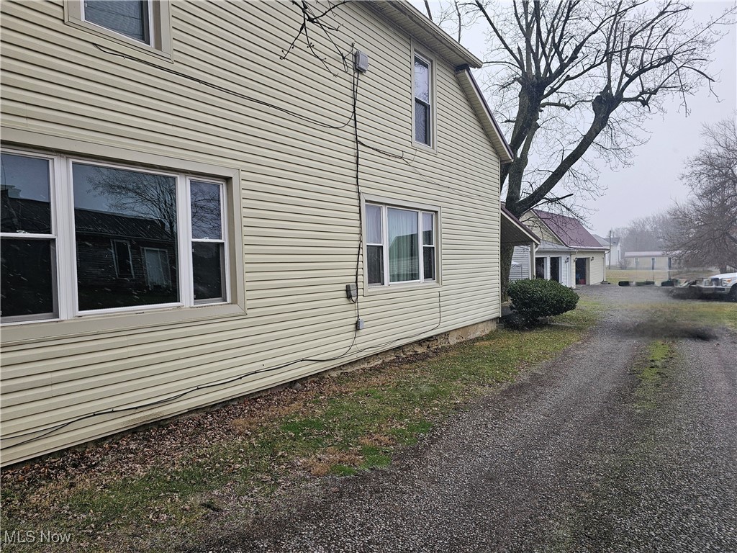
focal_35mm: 23
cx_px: 368
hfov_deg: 73.9
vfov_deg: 58.9
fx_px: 490
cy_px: 276
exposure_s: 1/370
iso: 64
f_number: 1.7
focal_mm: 6.3
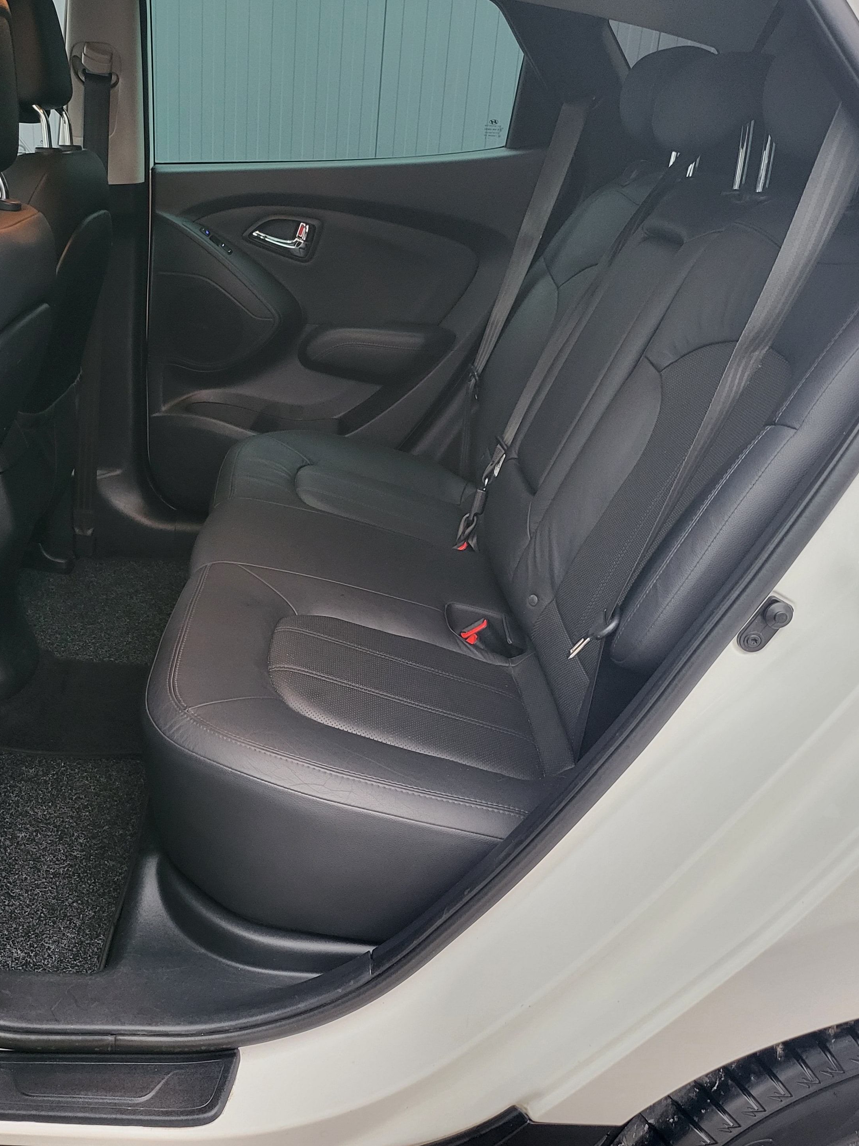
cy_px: 584
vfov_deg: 55.3
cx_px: 319
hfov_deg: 42.6
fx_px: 1092
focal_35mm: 33
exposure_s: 1/50
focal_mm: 5
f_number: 1.8
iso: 250
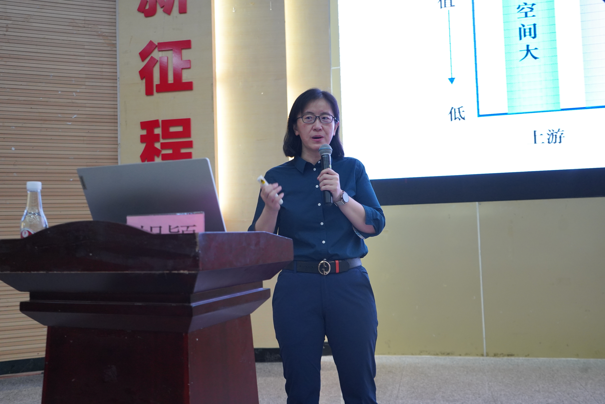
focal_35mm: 33
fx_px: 555
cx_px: 302
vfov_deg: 40.0
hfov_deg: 57.2
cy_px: 202
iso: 3200
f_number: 4
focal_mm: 33
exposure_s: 1/160
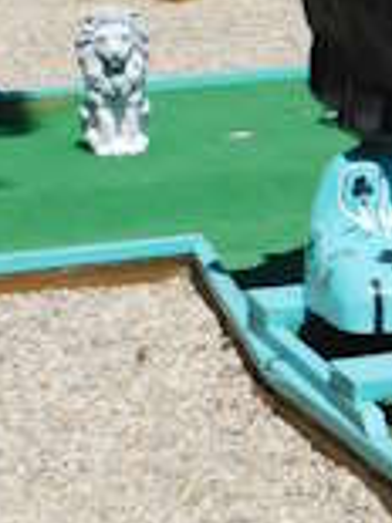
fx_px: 2540
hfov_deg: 8.3
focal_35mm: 168
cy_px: -47
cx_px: 868
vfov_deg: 11.6
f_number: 3.6
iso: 125
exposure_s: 1/1500
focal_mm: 7.1
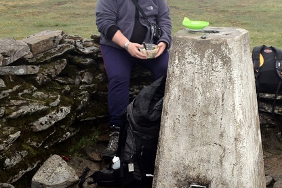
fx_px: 548
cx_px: 207
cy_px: 86
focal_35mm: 70
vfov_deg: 19.4
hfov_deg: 28.5
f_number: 2.4
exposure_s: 1/1104
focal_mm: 4.28
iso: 64
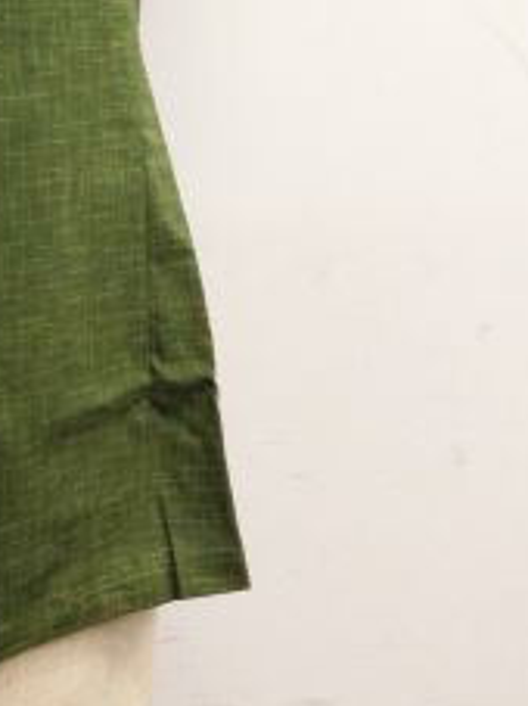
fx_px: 1975
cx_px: -166
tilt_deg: +0.5
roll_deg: -0.4
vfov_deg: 19.2
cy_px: -112
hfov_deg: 14.6
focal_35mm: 97
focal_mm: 4.12
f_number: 2.4
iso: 125
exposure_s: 1/50
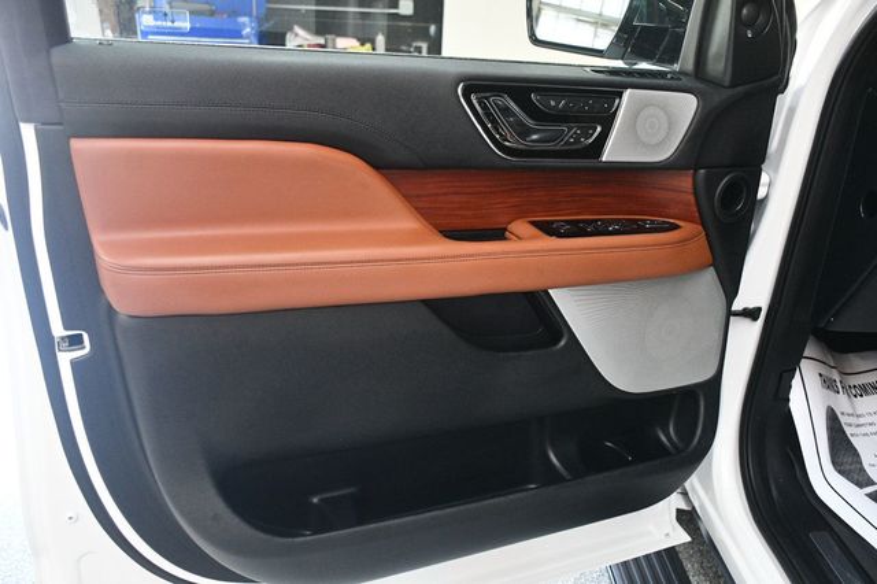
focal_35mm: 30
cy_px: 292
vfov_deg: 43.6
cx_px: 438
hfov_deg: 62.0
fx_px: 730
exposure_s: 1/100
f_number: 3.5
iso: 3200
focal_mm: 20
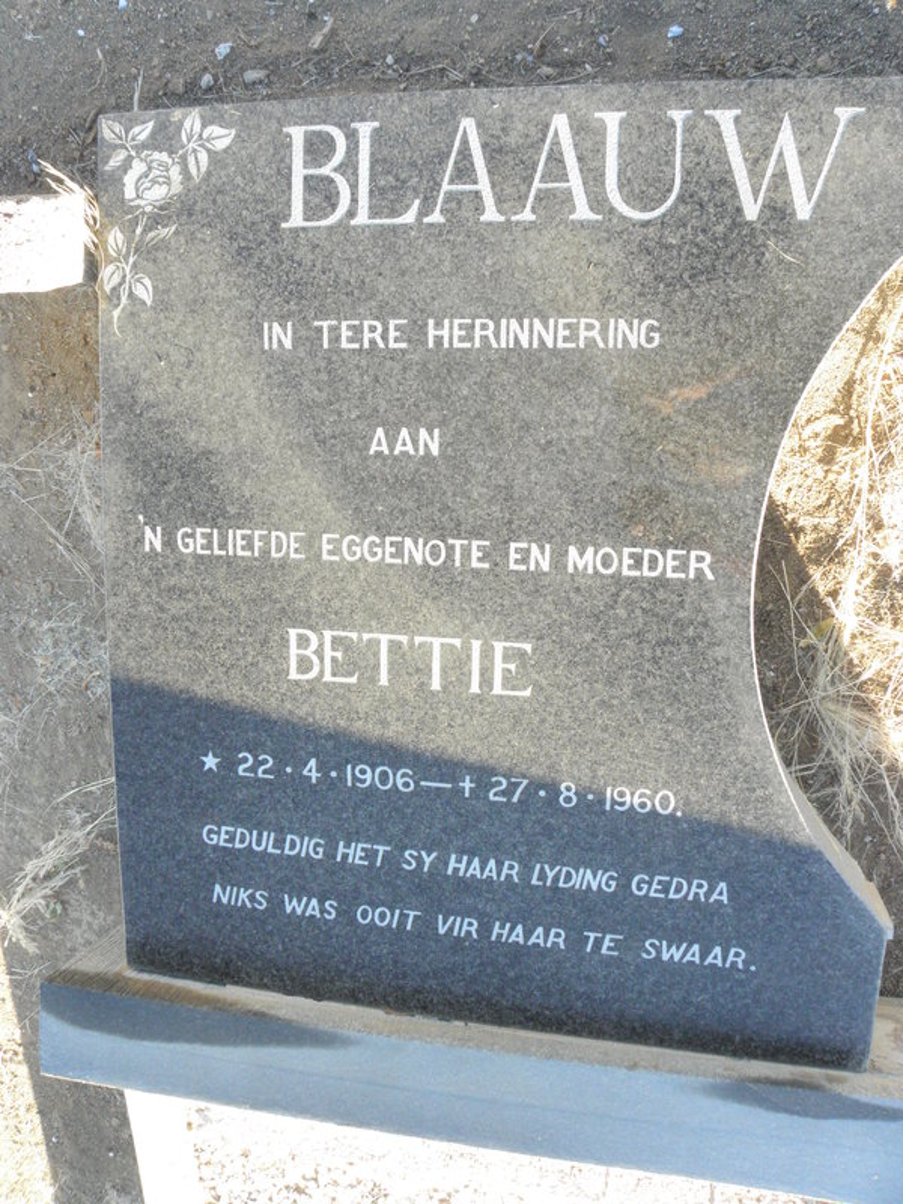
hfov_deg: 53.1
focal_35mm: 26
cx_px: 452
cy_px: 602
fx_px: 904
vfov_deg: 67.3
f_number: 6.3
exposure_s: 1/80
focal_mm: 4.6
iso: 200
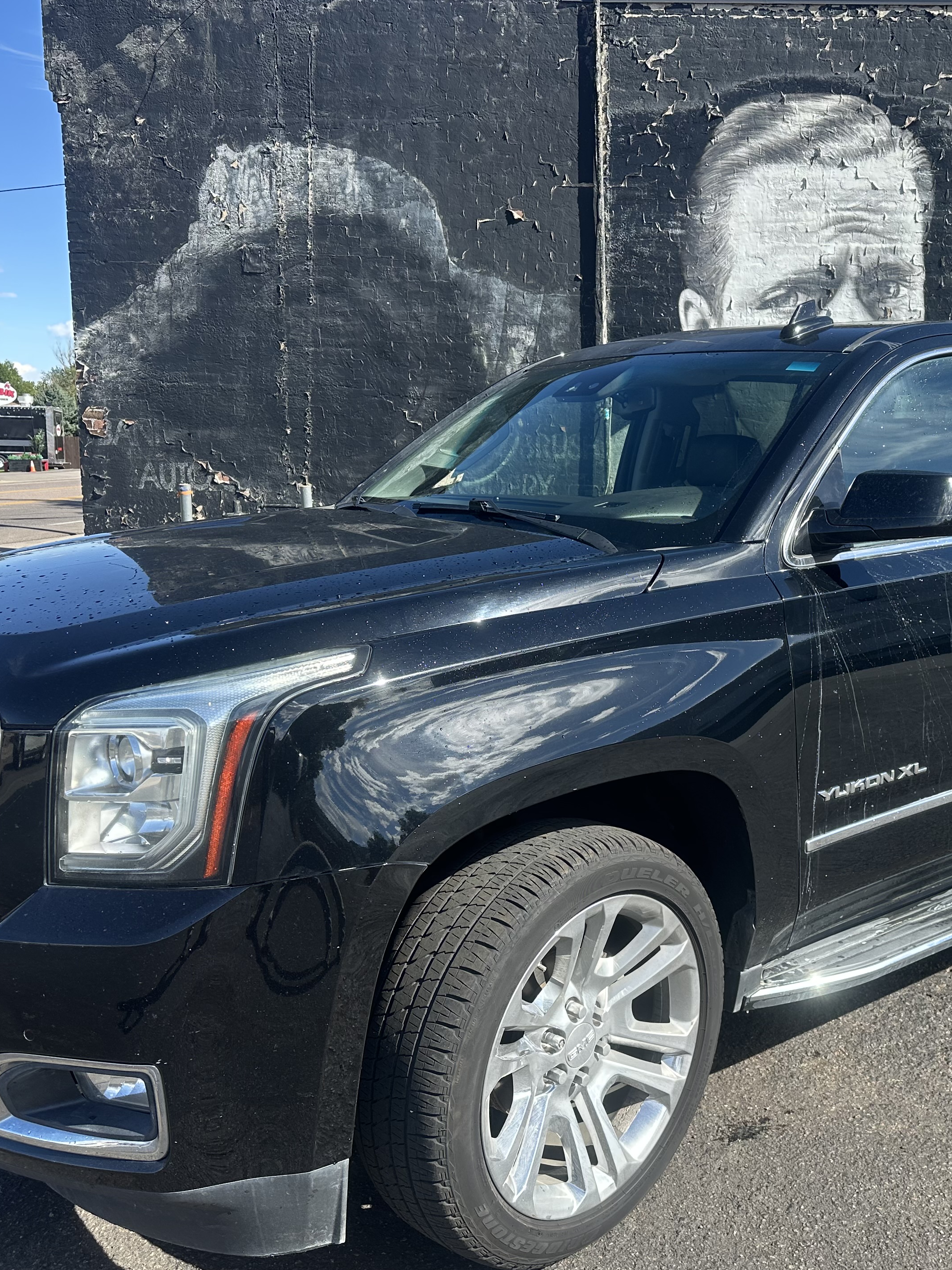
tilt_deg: -10.2
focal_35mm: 34
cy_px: 658
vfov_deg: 53.9
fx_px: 1247
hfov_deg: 41.1
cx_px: 660
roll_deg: -1.5
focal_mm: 6.86
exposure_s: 1/1779
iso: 80
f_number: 1.78
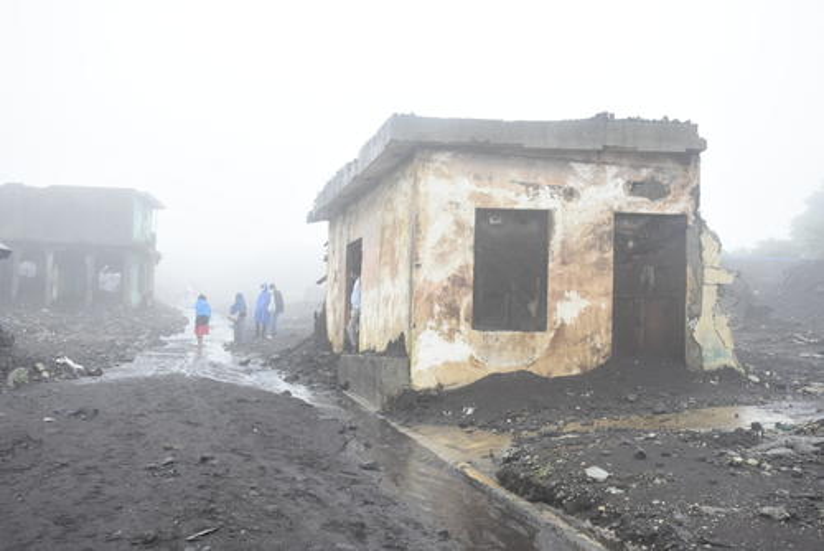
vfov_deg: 34.3
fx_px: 893
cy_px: 276
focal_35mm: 39
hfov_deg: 49.5
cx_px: 412
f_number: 5.6
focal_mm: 26
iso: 500
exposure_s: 1/125
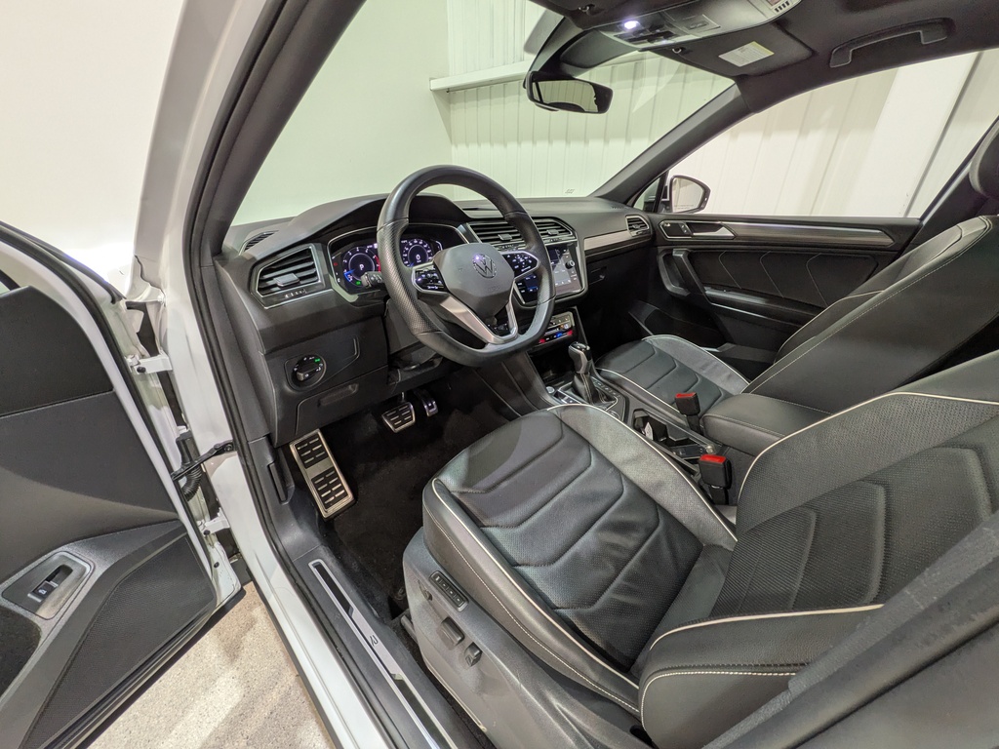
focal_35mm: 14
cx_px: 500
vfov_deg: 85.7
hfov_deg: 102.1
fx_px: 404
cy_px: 374
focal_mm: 1.83
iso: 47
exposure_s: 1/24
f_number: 2.2
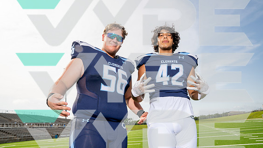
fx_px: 181
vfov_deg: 44.4
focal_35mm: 26
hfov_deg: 71.9
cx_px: 135
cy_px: 78
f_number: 7.1
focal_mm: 24
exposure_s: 1/250
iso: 100
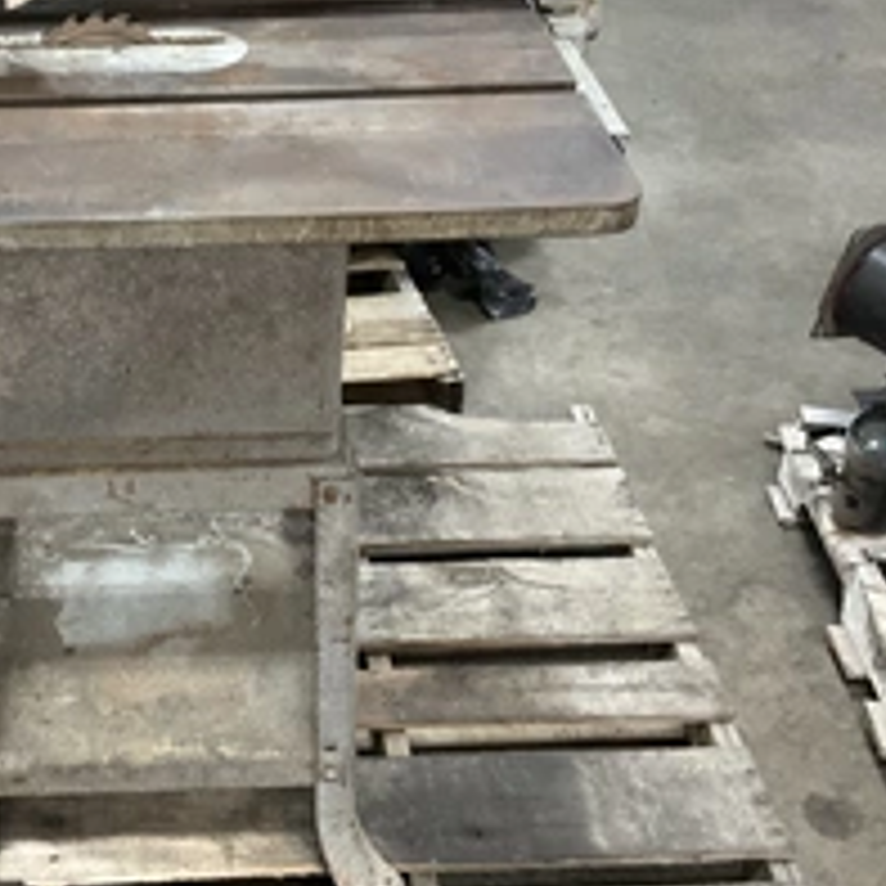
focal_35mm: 52
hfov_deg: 31.9
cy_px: 360
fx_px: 1506
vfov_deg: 32.7
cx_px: 175
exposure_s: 1/40
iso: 250
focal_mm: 3
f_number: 1.8
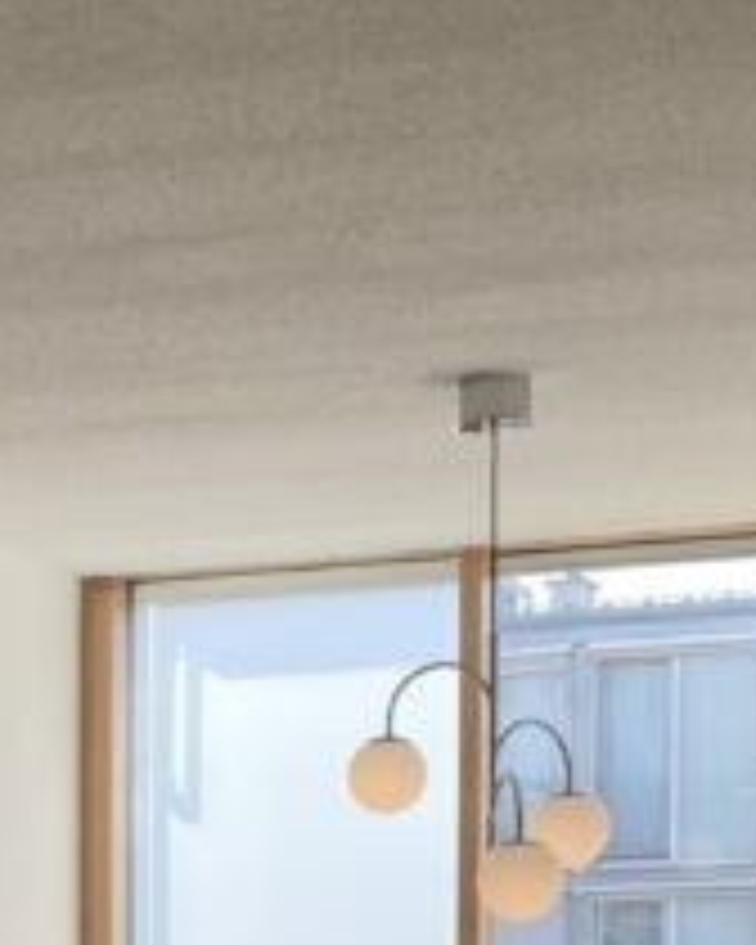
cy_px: 1264
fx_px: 3049
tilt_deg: -4.9
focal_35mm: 109
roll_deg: +0.8
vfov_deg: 16.5
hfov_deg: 13.5
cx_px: -286
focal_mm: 4.25
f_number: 1.8
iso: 32
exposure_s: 1/259
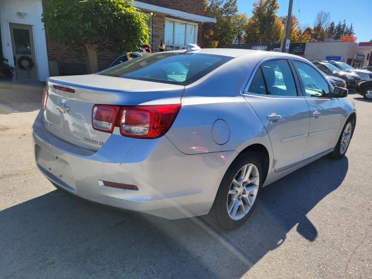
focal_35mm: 26
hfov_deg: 67.3
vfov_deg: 53.1
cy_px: 140
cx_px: 186
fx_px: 279
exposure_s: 1/1728
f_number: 1.8
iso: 40
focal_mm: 5.4
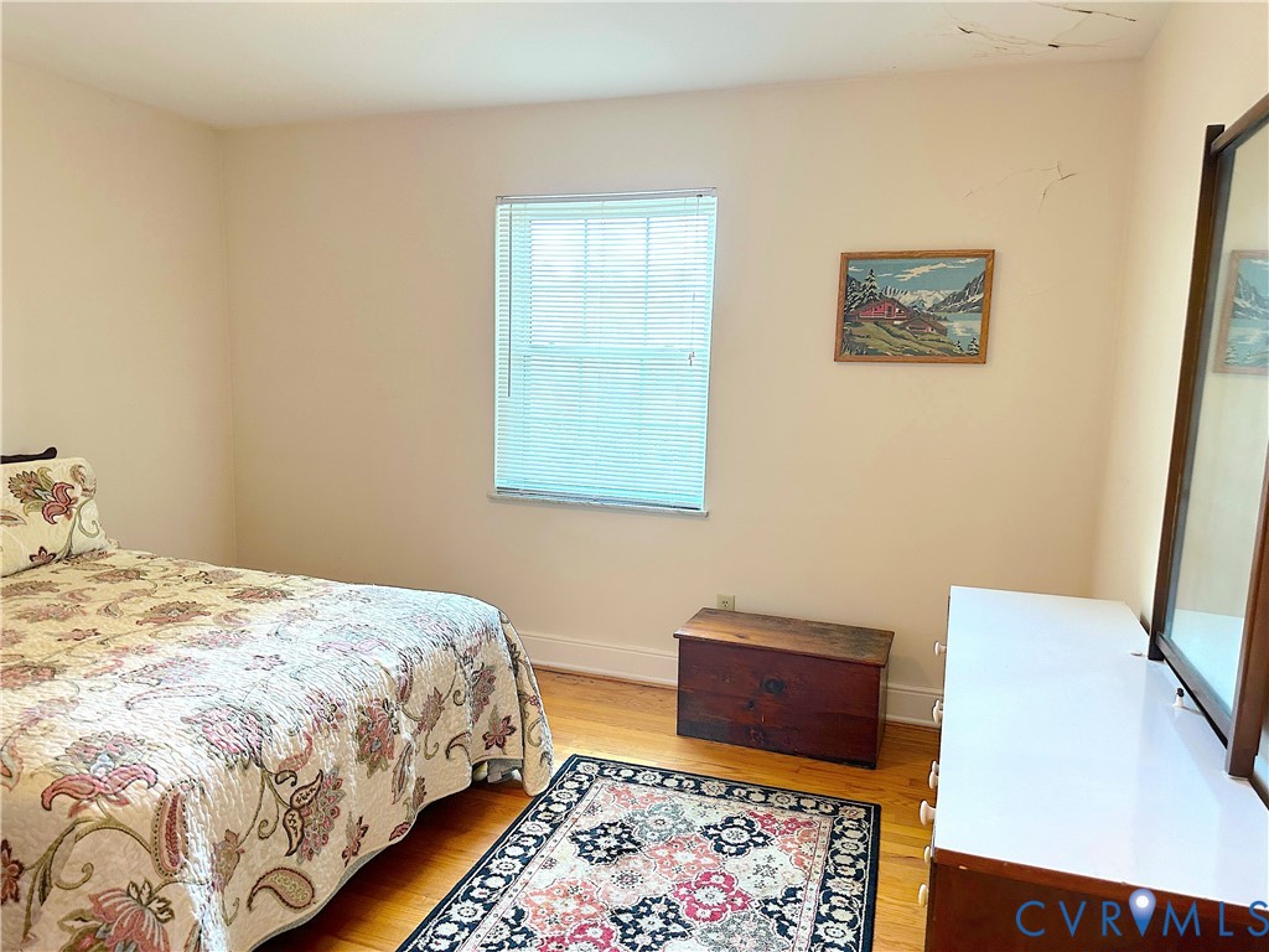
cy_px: 476
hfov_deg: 71.6
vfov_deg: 56.8
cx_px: 634
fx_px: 880
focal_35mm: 24
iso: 160
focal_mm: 6.86
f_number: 1.78
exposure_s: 1/60
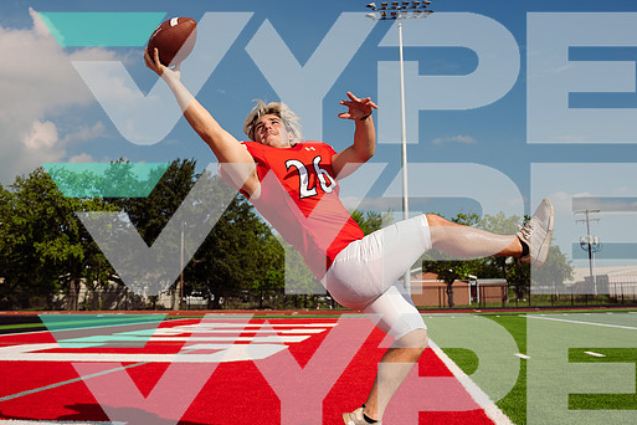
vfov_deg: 38.9
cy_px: 216
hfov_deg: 55.5
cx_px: 369
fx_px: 602
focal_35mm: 34
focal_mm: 24
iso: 64
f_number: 3.5
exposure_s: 1/1000
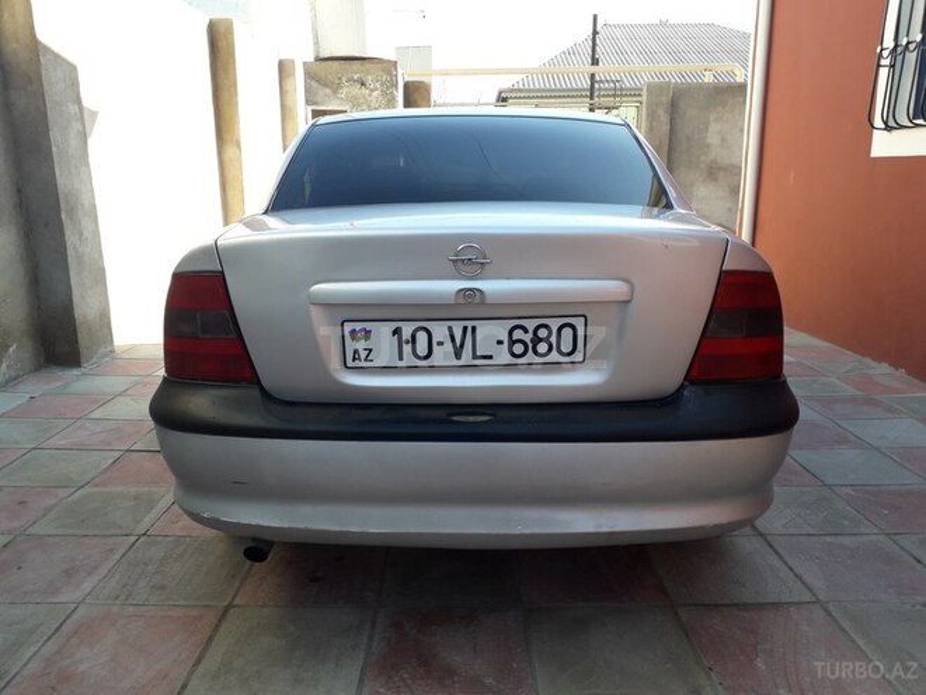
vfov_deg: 51.4
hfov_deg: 65.3
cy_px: 348
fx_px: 722
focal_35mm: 27
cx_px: 463
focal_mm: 3.6
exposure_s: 1/238
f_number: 1.9
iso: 40
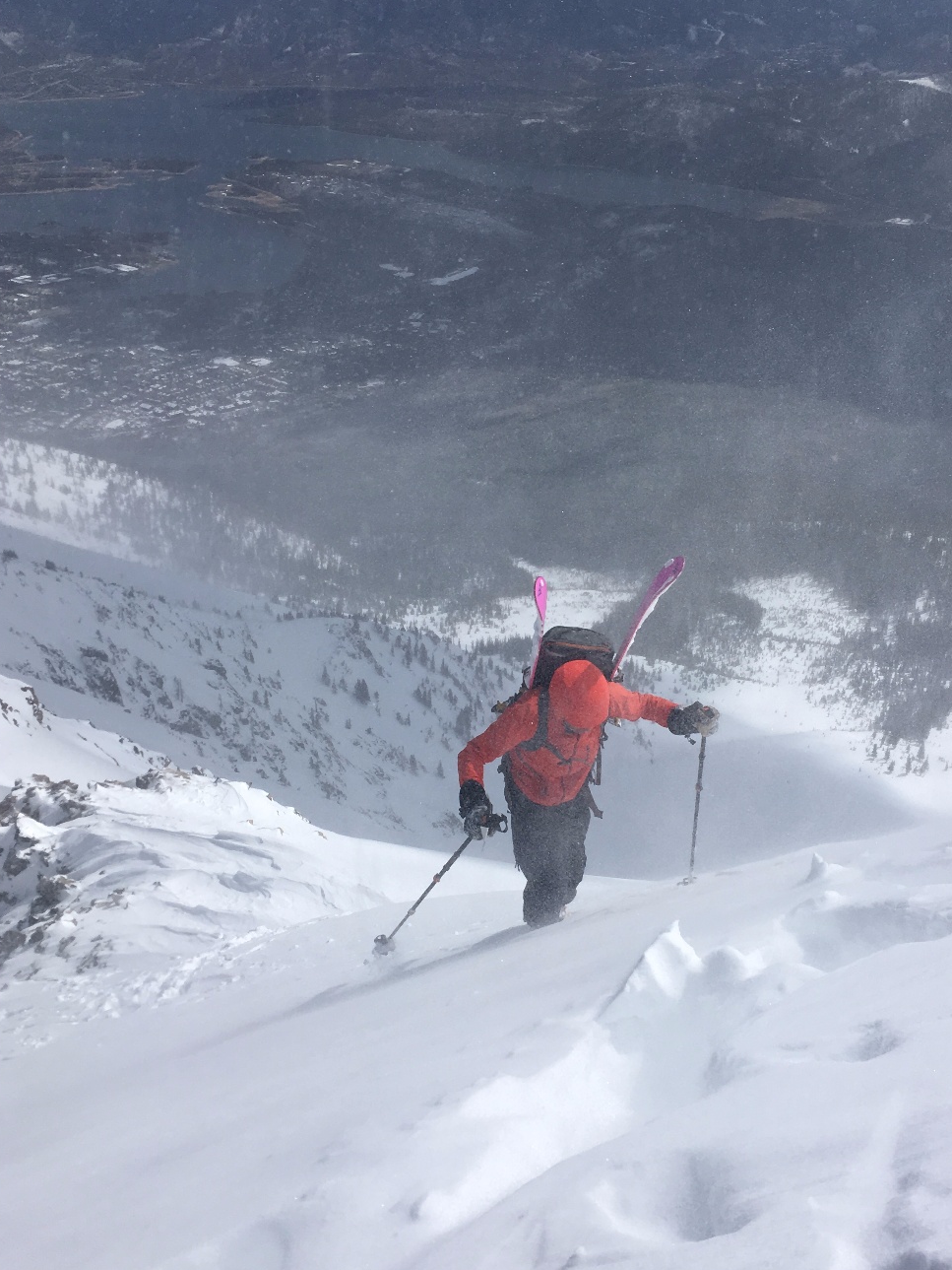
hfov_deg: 39.6
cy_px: 658
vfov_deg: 51.3
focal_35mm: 36
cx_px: 544
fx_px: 1320
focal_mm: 4.15
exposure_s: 1/6410
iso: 25
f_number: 2.2
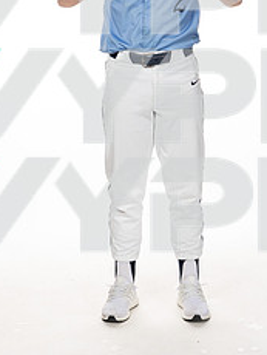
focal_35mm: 94
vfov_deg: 20.7
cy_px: 97
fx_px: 965
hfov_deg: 15.8
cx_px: 136
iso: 400
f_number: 6.3
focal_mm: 50
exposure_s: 1/250
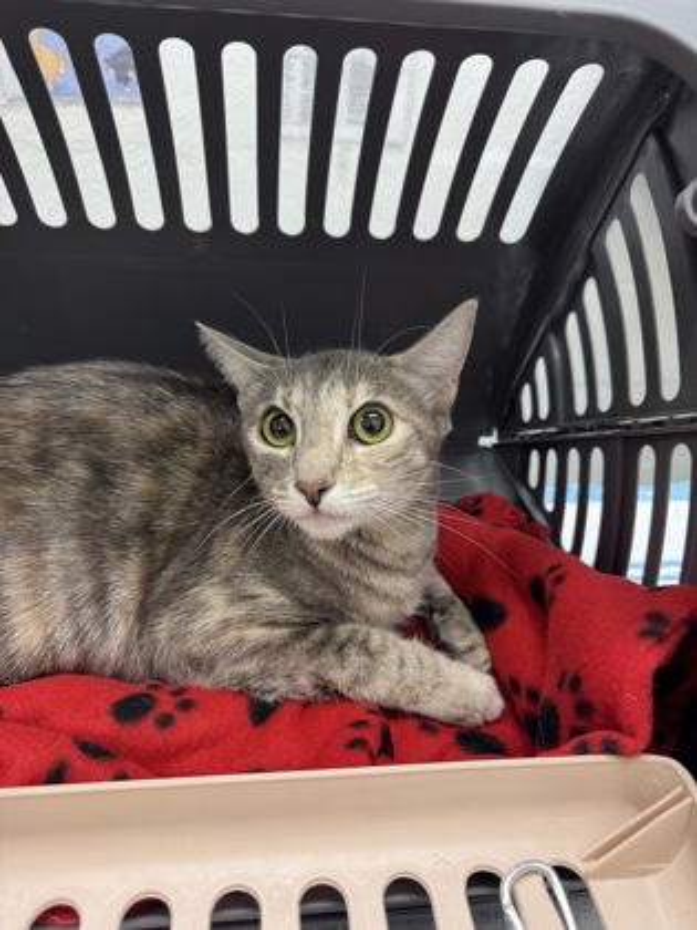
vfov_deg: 71.6
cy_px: 465
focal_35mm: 24
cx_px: 348
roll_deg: -3.9
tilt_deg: -32.4
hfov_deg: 56.8
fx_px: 644
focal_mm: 6.76
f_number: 1.78
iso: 200
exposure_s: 1/120
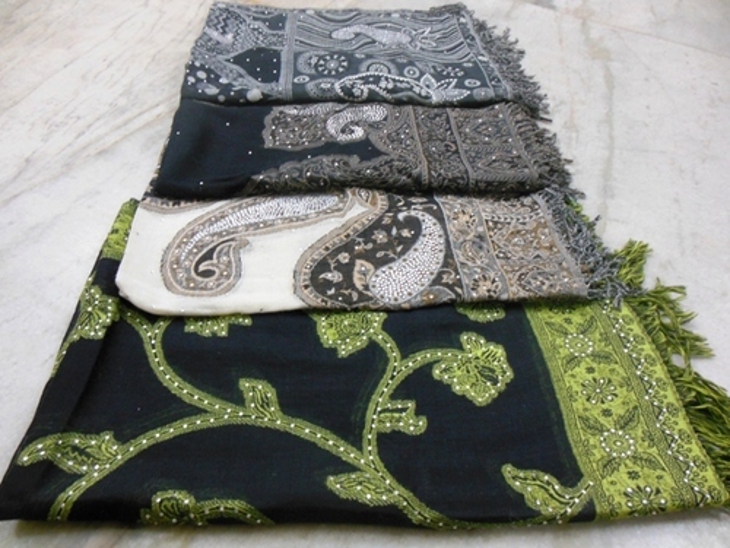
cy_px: 274
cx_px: 365
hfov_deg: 69.4
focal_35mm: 25
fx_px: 527
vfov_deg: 54.9
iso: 400
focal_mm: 4.5
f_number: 3.2
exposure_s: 1/6
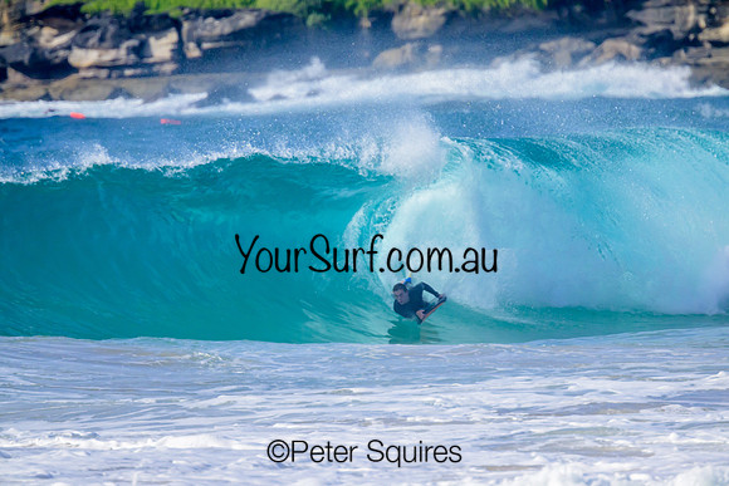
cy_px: 243
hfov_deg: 2.6
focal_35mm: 800
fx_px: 16203
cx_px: 364
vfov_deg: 1.7
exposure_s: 1/2000
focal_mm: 800
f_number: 11
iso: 1000
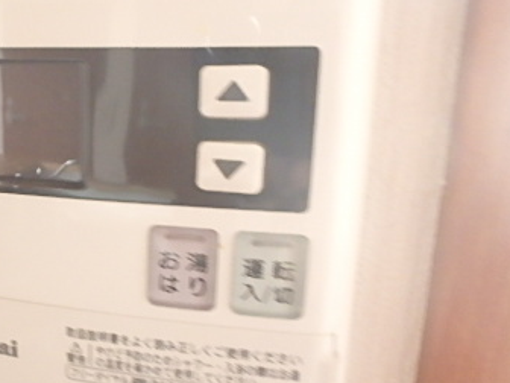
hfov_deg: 43.0
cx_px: 56
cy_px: 182
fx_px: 589
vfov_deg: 36.0
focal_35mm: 40
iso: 800
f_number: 3.5
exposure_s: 1/20
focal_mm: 3.7
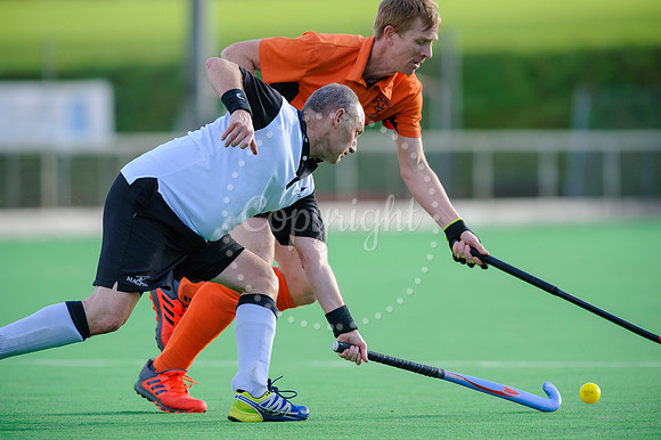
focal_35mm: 420
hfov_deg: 4.9
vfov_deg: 3.3
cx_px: 330
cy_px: 220
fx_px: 7707
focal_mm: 420
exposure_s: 1/2000
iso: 1000
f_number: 4.8
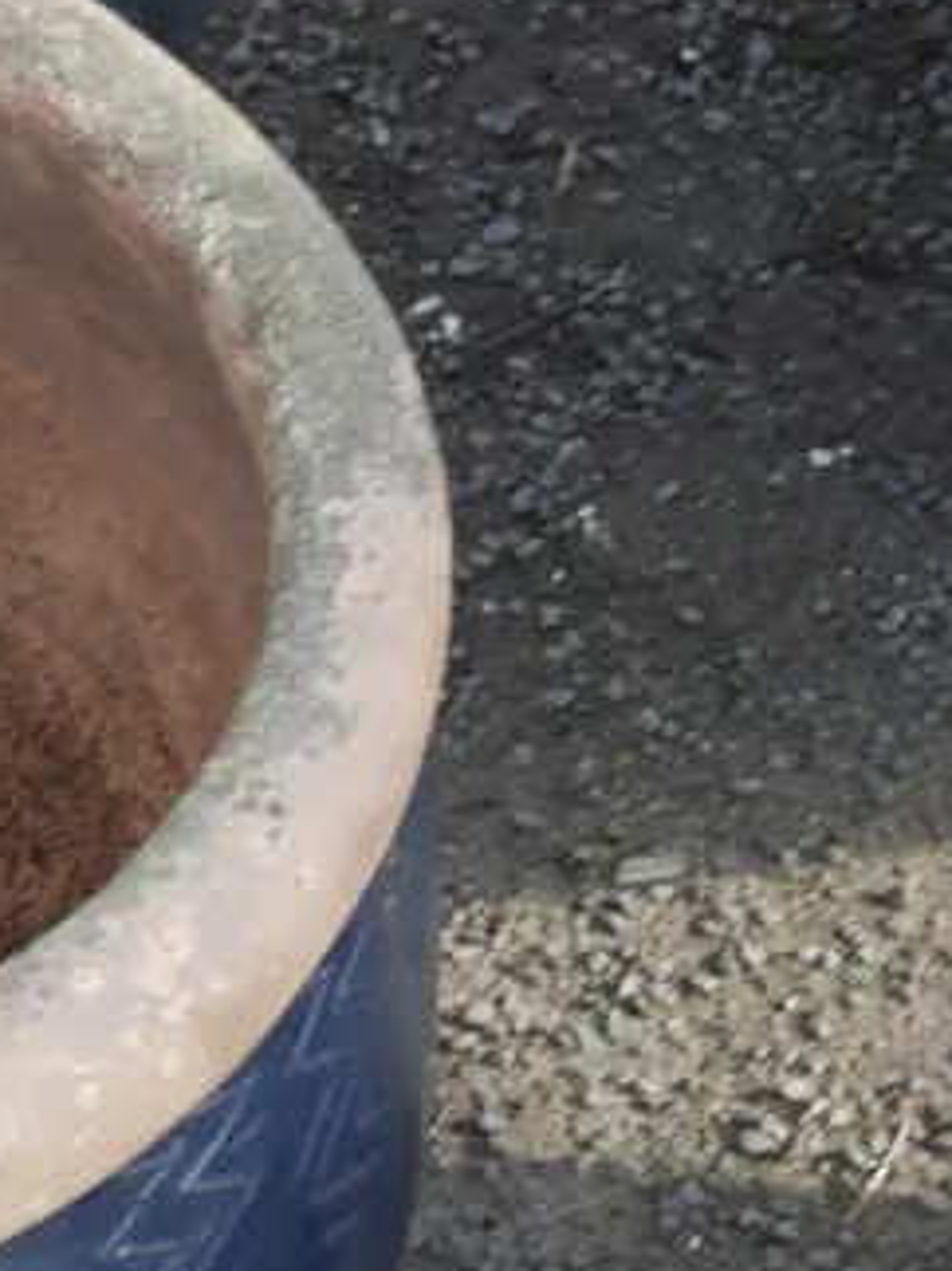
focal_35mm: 127
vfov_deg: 15.5
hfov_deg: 11.3
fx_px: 4660
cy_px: 606
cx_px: -395
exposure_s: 1/100
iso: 200
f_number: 4.5
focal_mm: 20
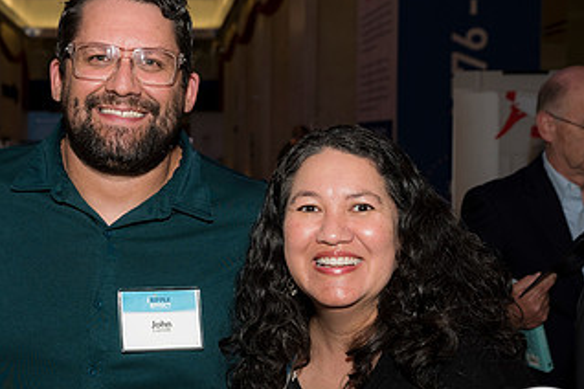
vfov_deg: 16.6
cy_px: 216
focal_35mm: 82
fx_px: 1330
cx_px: 134
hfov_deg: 24.4
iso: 800
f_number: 5.6
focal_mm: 45
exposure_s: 1/125
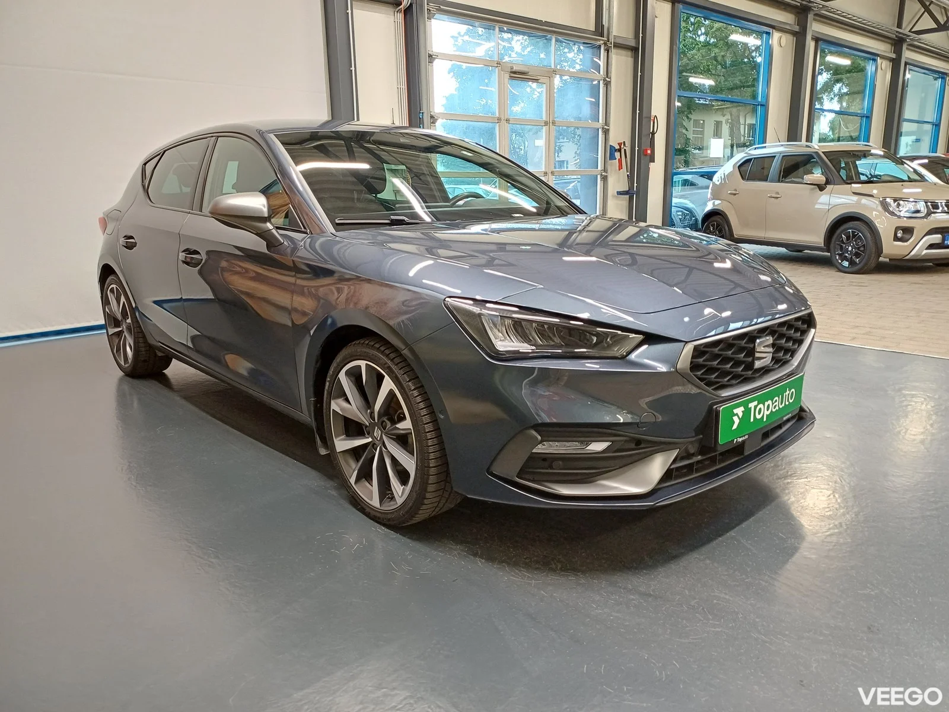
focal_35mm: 25
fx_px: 685
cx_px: 474
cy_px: 356
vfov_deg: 54.9
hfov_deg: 69.4
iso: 400
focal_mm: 4.65
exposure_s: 1/25
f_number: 1.8
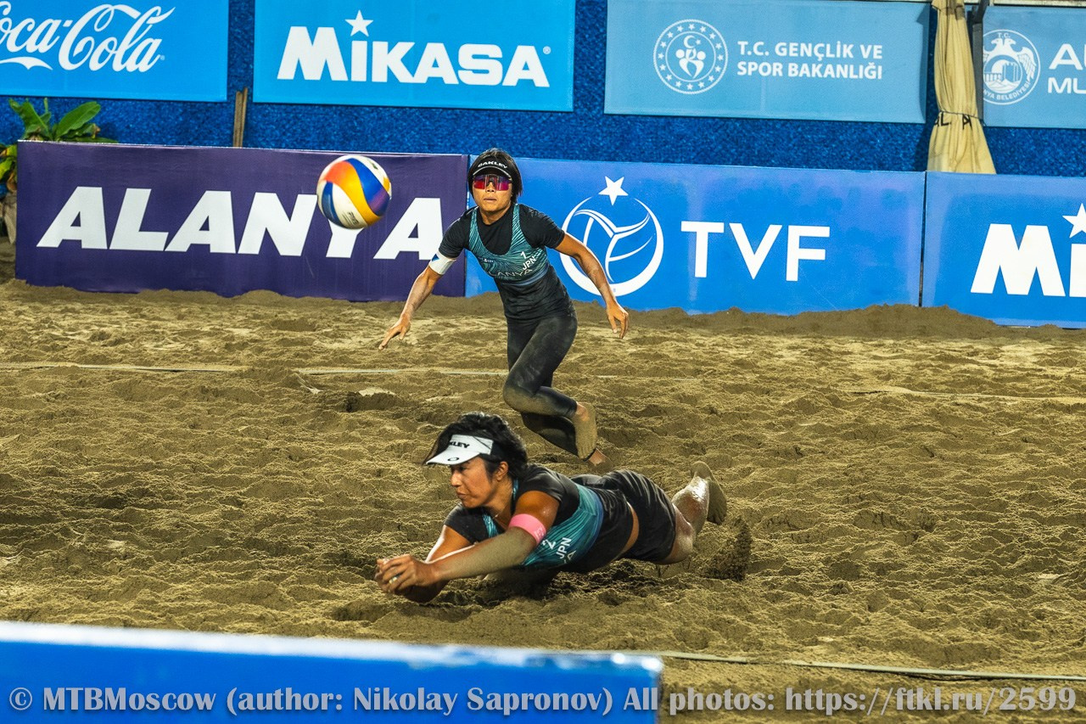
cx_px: 543
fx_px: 3167
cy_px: 362
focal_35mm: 105
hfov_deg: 19.5
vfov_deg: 13.0
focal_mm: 70
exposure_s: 1/1000
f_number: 4
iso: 1250
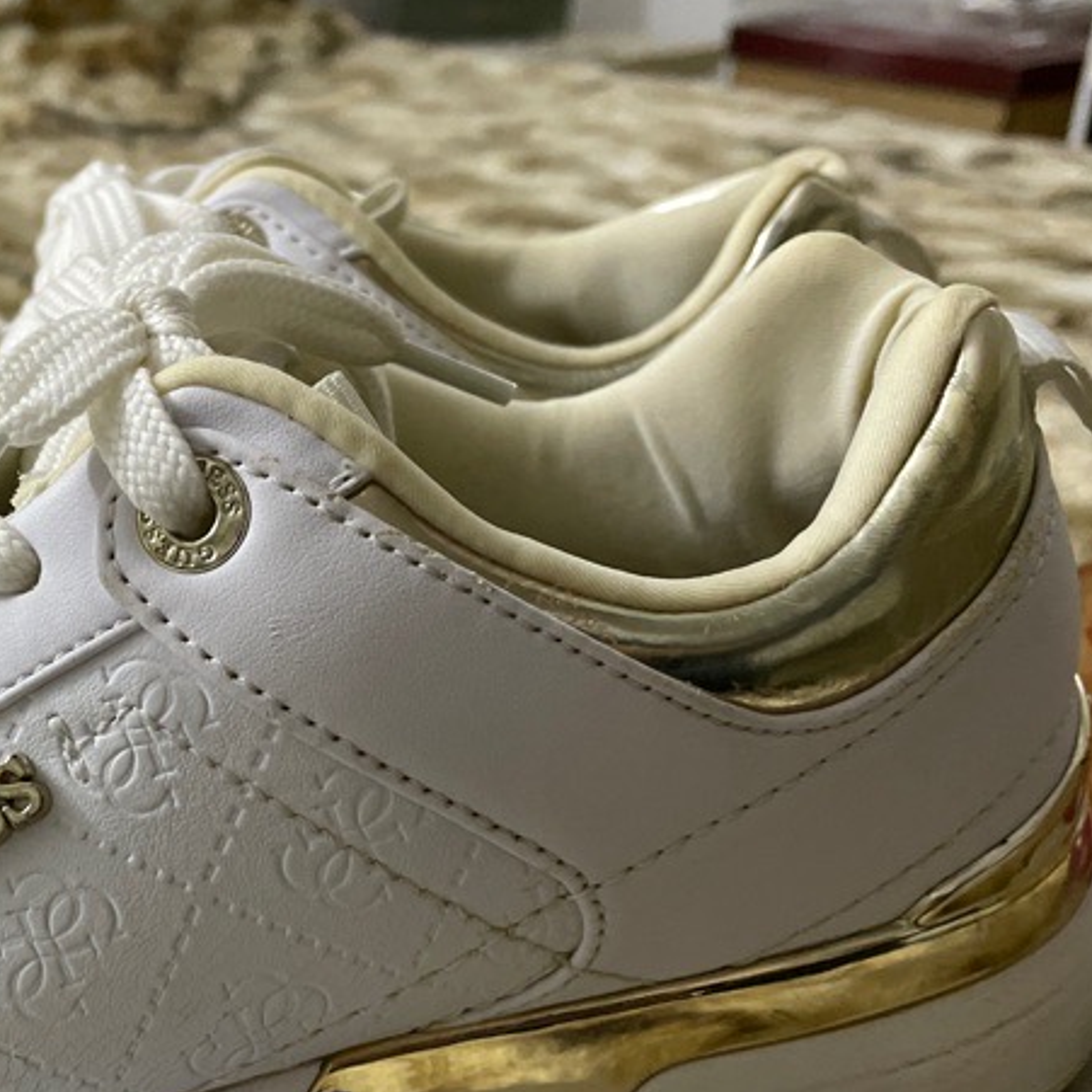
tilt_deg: -29.1
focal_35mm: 51
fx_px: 1820
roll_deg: +2.1
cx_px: 186
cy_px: 826
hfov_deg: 32.3
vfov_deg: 32.7
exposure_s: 1/50
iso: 250
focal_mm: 4.2
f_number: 1.6
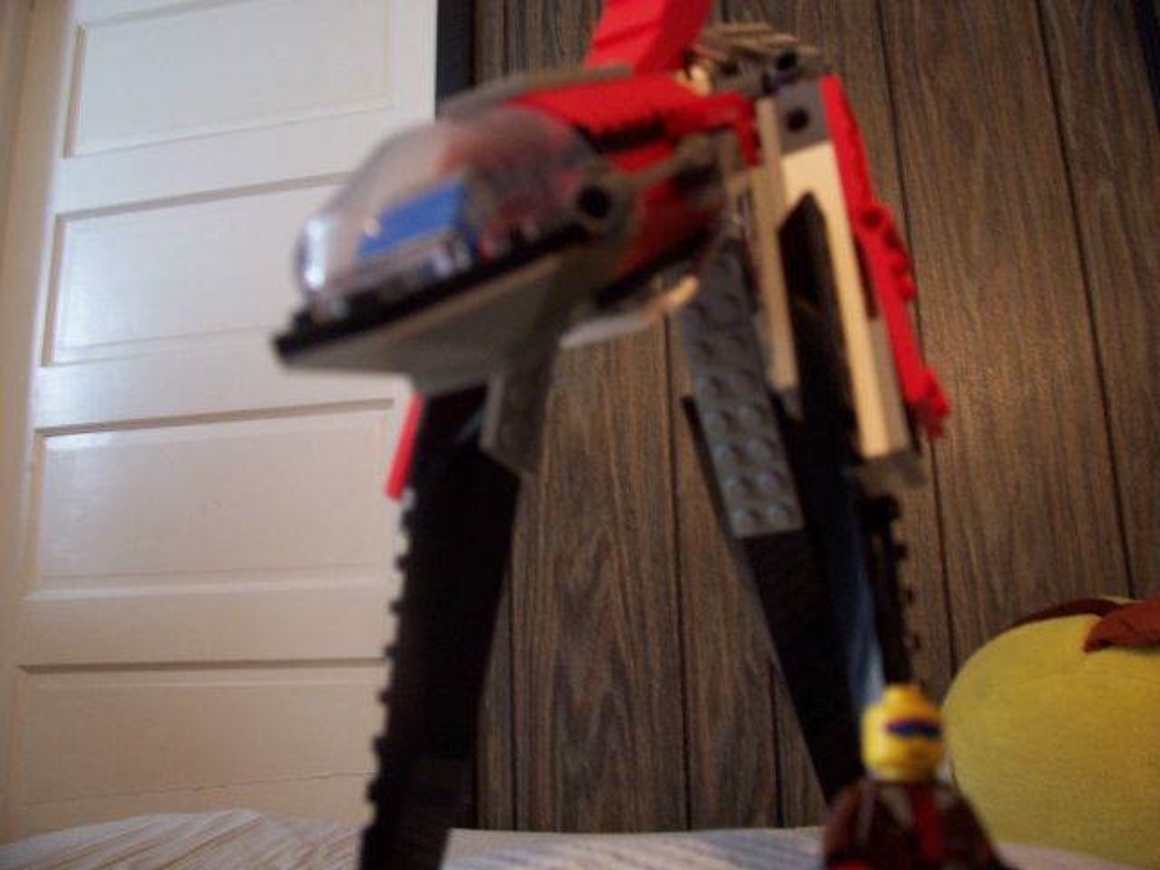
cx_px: 580
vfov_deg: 41.8
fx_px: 1139
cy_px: 435
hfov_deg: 54.0
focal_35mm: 34
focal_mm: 5.6
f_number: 2.7
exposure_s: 1/8
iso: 160
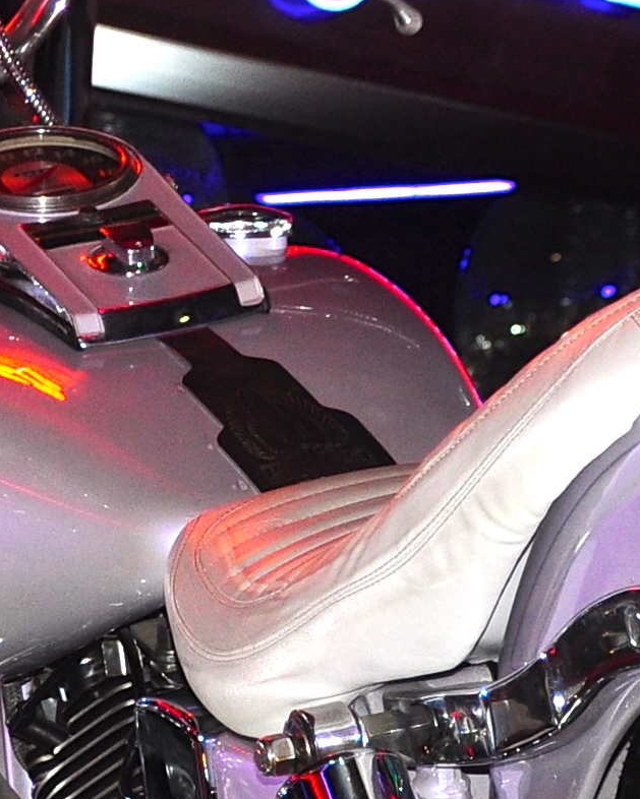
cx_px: -213
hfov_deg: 6.7
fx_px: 5445
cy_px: 884
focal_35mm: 230
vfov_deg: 8.3
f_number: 4.2
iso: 400
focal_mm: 30
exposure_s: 1/60
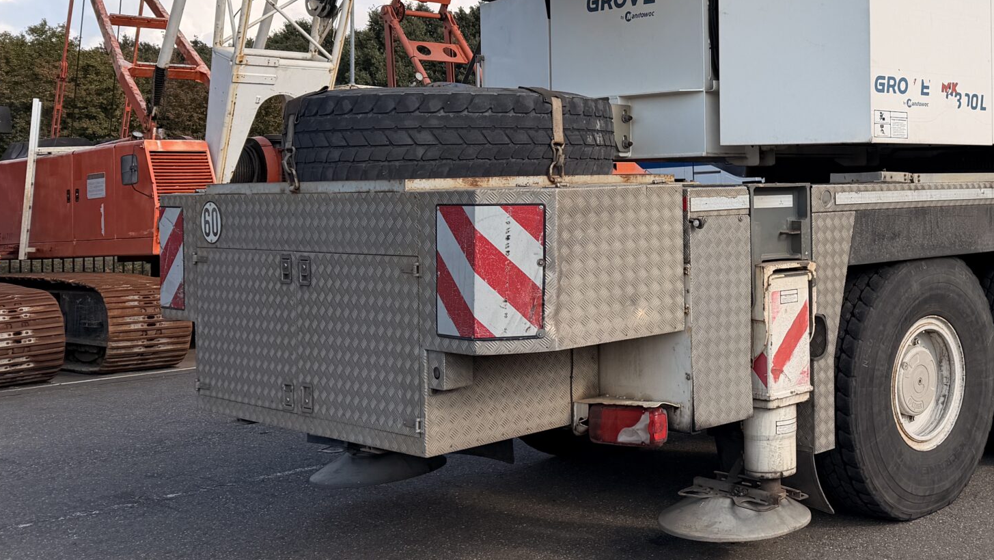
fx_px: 1213
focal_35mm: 46
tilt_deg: +2.6
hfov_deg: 41.7
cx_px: 855
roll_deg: +1.5
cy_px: 146
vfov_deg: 25.7
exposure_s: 1/2370
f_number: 1.78
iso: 80
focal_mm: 6.76
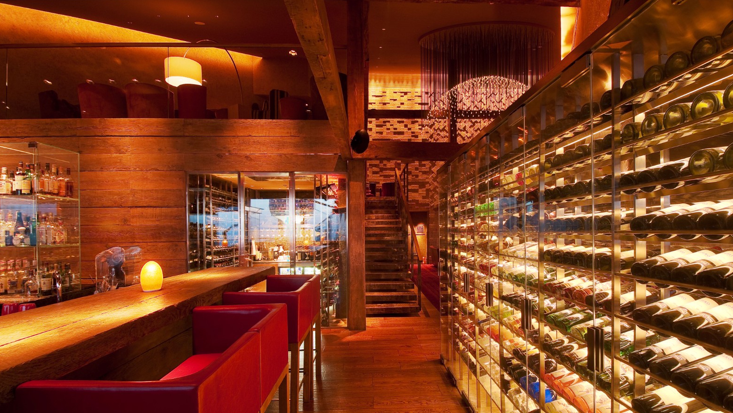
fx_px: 311
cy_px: 239
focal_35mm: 16
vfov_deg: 66.7
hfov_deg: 99.4
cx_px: 368
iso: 200
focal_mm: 10
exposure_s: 20
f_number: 8
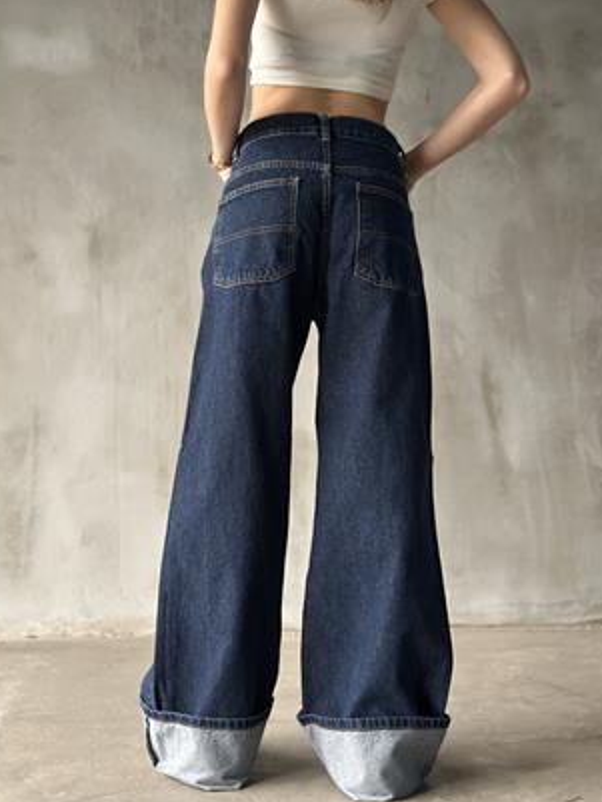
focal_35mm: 51
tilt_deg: +2.0
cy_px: 386
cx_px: 296
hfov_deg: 28.6
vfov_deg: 37.5
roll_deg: +0.1
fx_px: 1182
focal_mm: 6.86
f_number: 1.78
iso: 320
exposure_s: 1/60
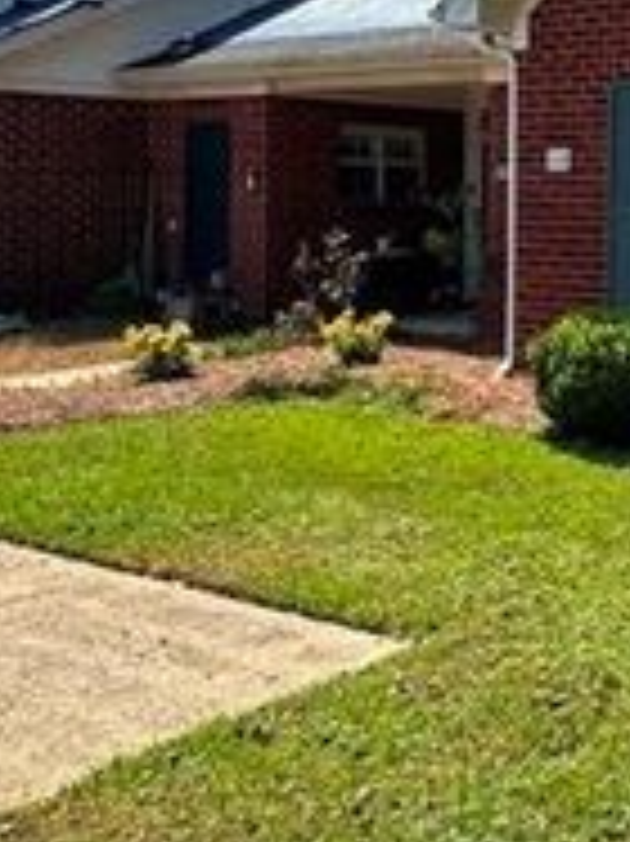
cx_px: 904
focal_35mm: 50
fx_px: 1215
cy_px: 196
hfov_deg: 23.9
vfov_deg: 37.2
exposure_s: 1/606
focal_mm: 2.22
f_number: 2.2
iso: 40
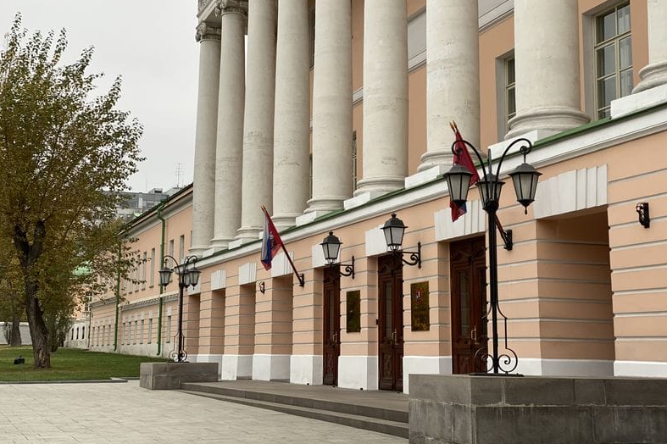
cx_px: 329
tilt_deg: +8.7
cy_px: 192
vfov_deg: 24.6
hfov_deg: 36.3
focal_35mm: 55
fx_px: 1019
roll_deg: -0.7
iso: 20
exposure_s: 1/234
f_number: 2
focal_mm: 6
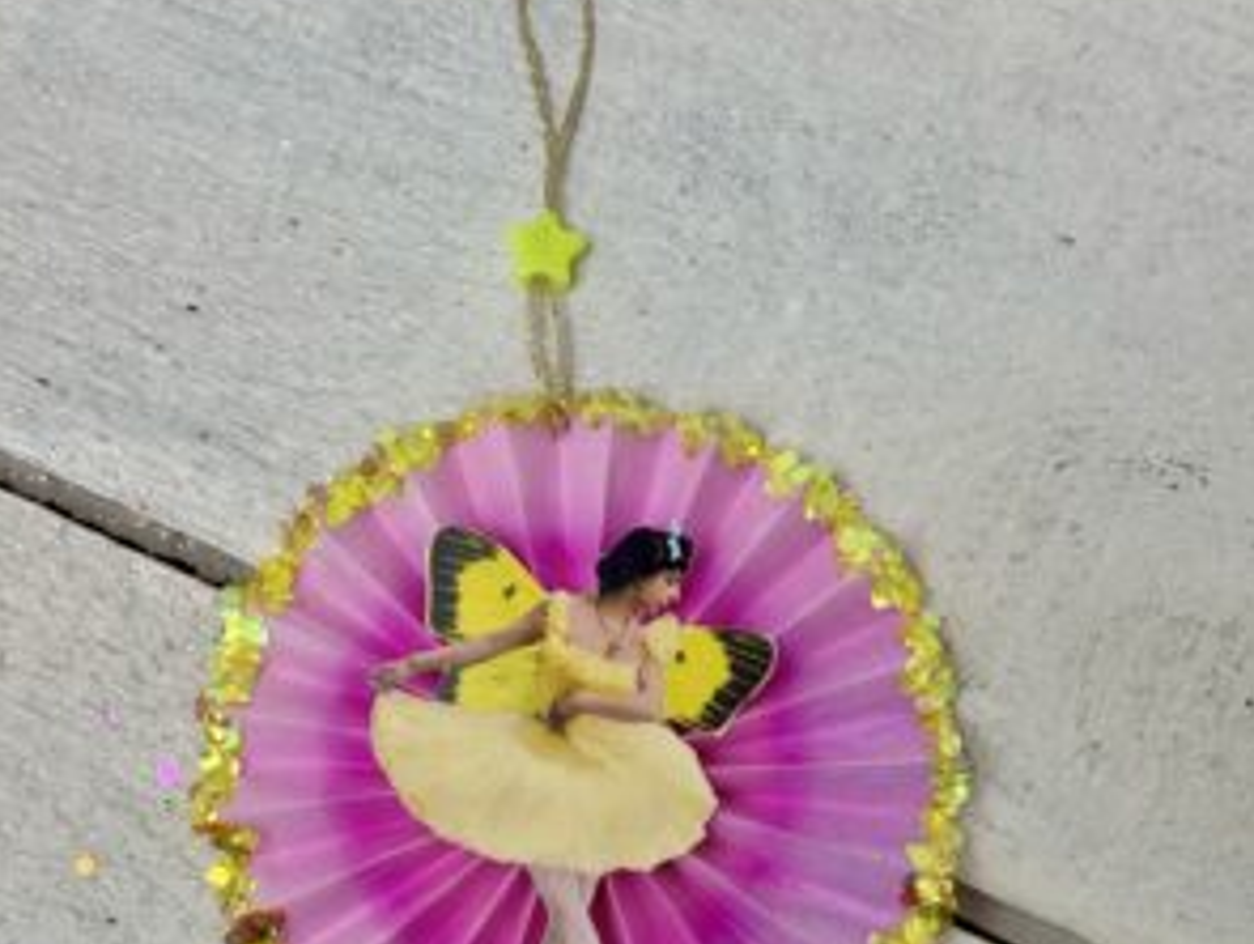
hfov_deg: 29.8
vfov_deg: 22.6
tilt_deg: -84.2
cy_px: 583
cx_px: 625
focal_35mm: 65
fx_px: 2358
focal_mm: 6.76
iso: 64
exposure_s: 1/50
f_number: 1.78
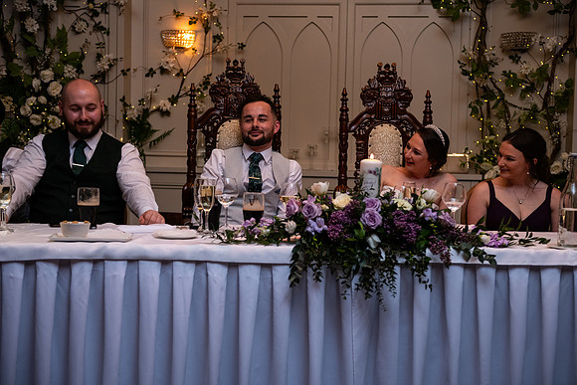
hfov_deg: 39.6
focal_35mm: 50
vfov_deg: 27.0
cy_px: 192
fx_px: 802
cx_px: 288
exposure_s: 1/160
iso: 1000
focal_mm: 50
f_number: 3.5
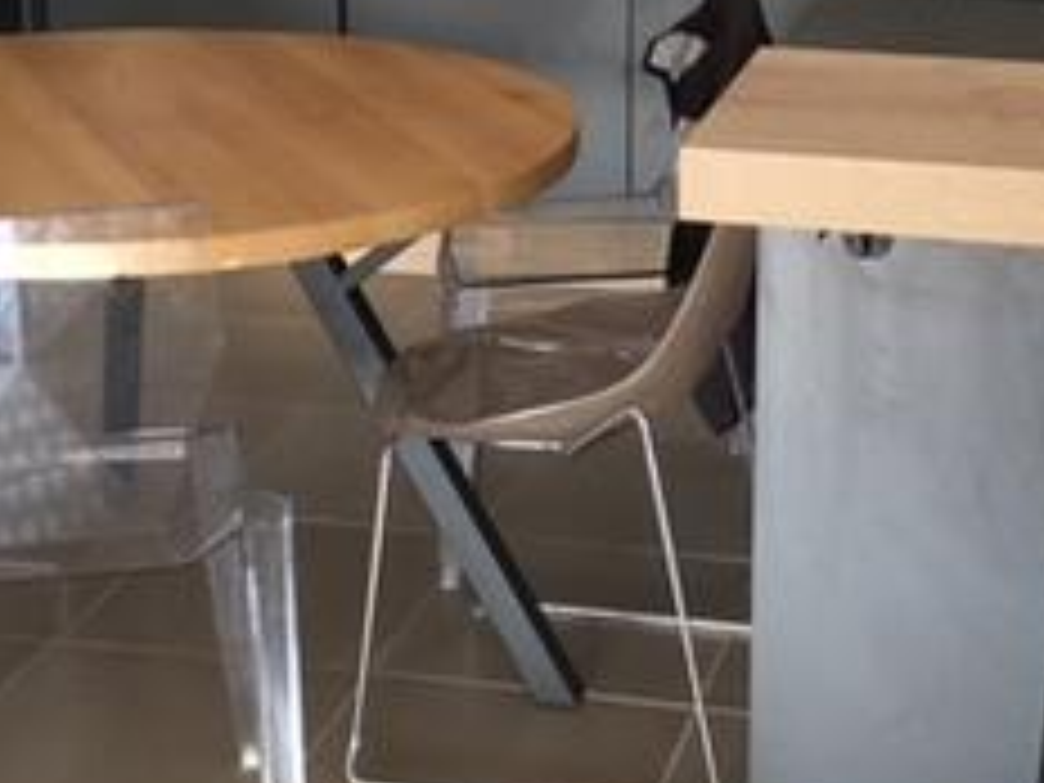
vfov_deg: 19.3
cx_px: 770
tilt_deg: -11.1
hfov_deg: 25.7
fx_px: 2262
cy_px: 63
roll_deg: -0.6
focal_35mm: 75
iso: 125
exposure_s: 1/33
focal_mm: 4.15
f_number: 2.2
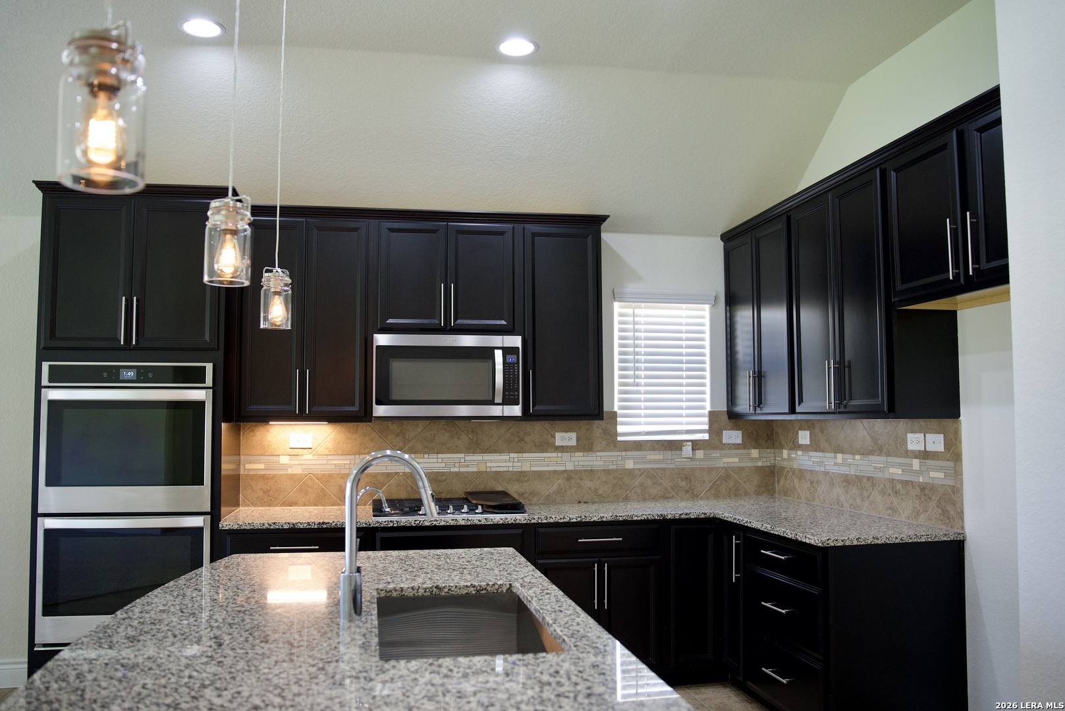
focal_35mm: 28
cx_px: 532
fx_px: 829
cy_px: 356
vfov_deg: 46.5
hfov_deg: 65.4
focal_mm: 28
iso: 1600
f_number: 2.8
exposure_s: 1/160
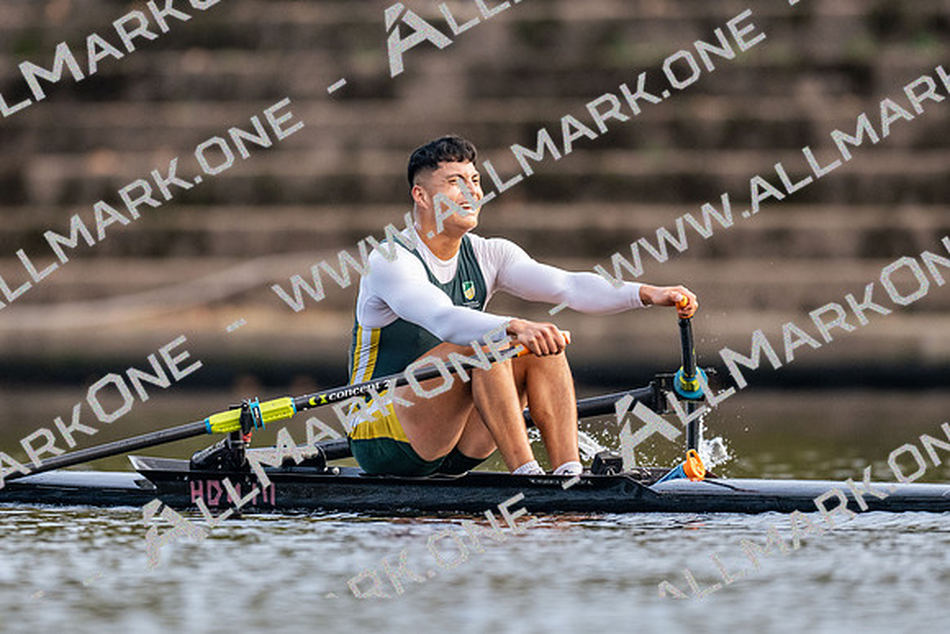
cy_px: 317
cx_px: 475
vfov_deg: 1.5
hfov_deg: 2.3
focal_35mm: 900
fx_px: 23767
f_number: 4
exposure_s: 1/2500
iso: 1800
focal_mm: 600
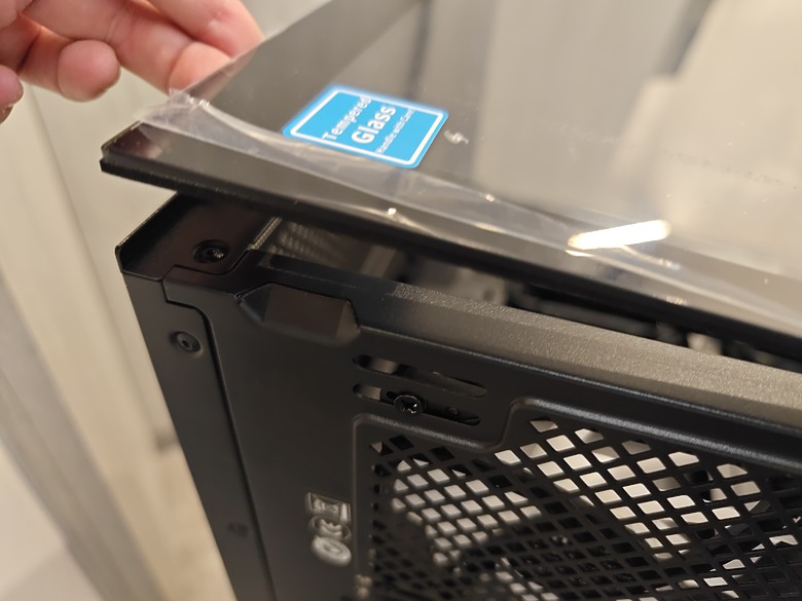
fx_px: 533
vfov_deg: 58.9
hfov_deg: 73.9
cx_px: 401
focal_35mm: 23
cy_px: 300
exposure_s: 1/30
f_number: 1.75
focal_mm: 8.67
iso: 278
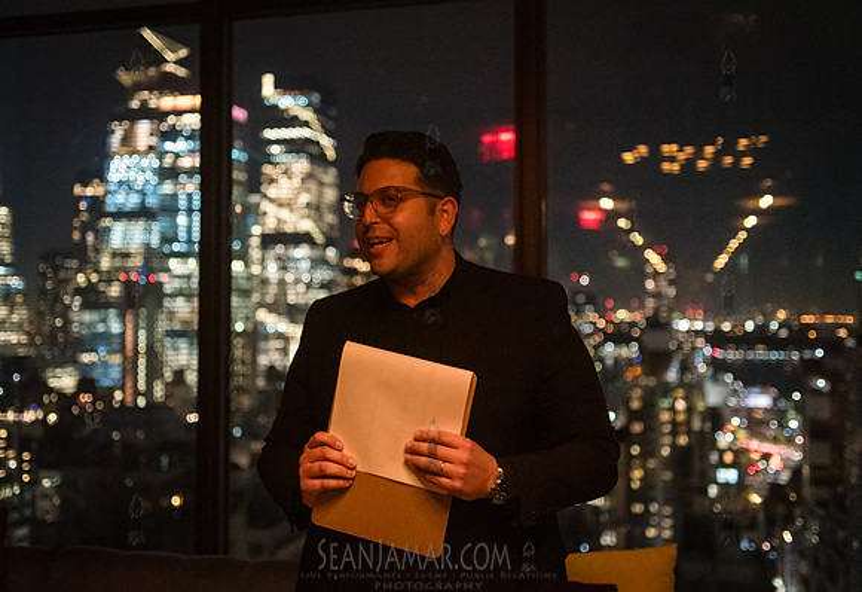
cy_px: 276
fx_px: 985
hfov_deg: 47.2
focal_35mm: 41
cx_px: 388
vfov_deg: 33.4
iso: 10000
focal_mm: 35
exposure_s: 1/125
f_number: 2.5
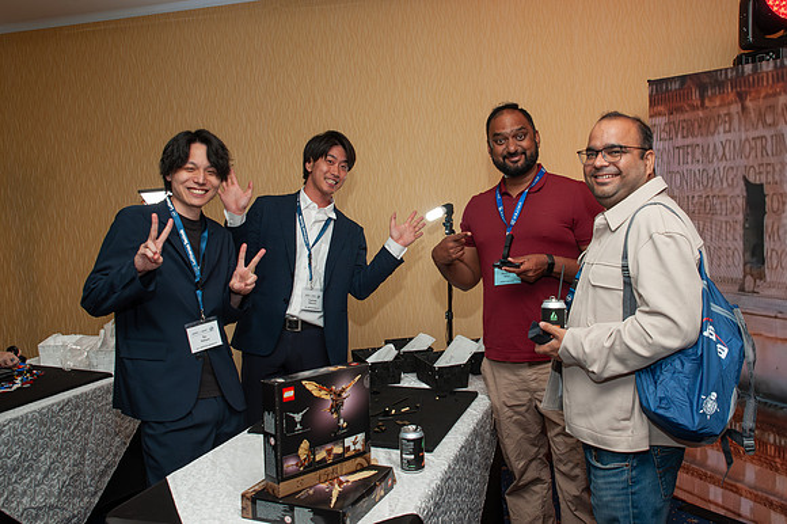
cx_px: 421
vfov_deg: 43.1
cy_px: 215
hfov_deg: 61.5
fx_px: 661
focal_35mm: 30
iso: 400
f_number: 5.6
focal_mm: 24
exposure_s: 1/160
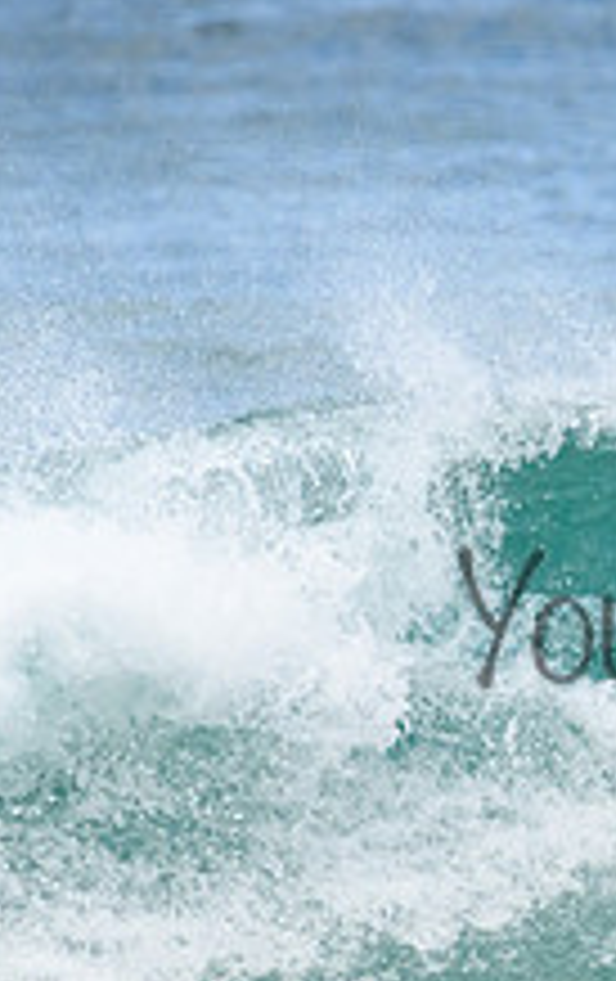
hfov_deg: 0.6
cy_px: 578
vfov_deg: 1.0
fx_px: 57925
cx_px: 922
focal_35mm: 2165
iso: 1600
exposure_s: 1/3200
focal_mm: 800
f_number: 11
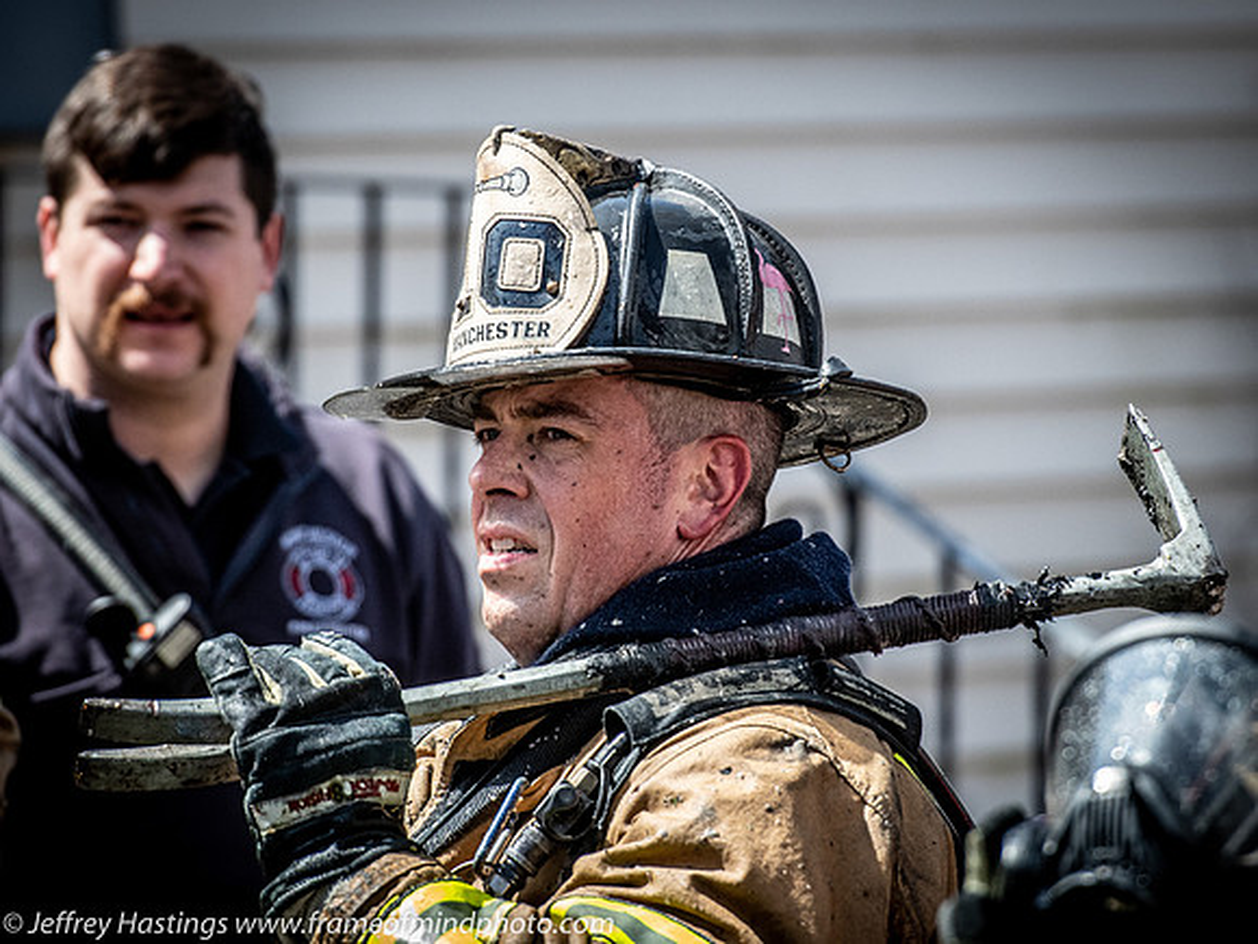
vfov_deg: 3.9
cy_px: 396
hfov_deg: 5.3
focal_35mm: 377
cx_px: 623
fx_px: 13694
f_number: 3.5
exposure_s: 1/5000
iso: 1000
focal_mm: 200
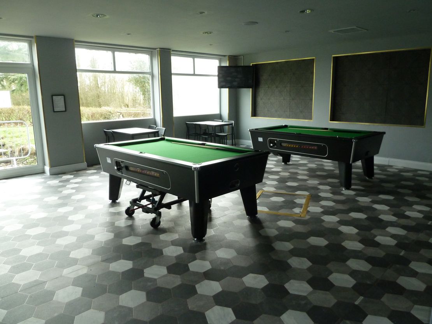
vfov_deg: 54.9
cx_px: 216
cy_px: 162
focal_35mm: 25
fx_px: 312
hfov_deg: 69.4
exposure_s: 1/60
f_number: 3.3
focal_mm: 4.1
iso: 200
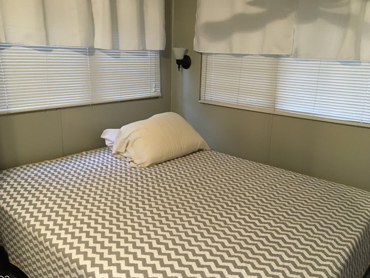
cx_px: 184
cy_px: 143
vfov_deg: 46.8
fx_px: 321
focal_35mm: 30
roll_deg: -1.5
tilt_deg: -11.8
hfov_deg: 60.0
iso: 200
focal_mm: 4.15
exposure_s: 1/17
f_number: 2.2
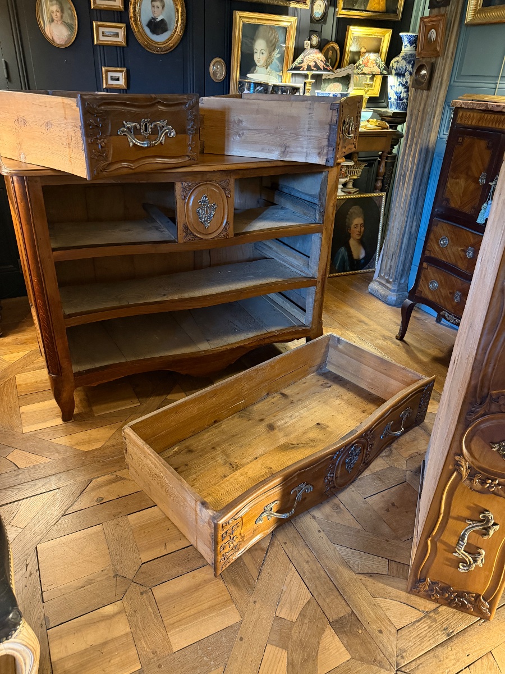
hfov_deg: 56.8
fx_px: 467
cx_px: 252
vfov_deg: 71.6
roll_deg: -3.6
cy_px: 337
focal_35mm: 24
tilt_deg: -28.7
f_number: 1.78
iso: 1000
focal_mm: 6.76
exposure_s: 1/33
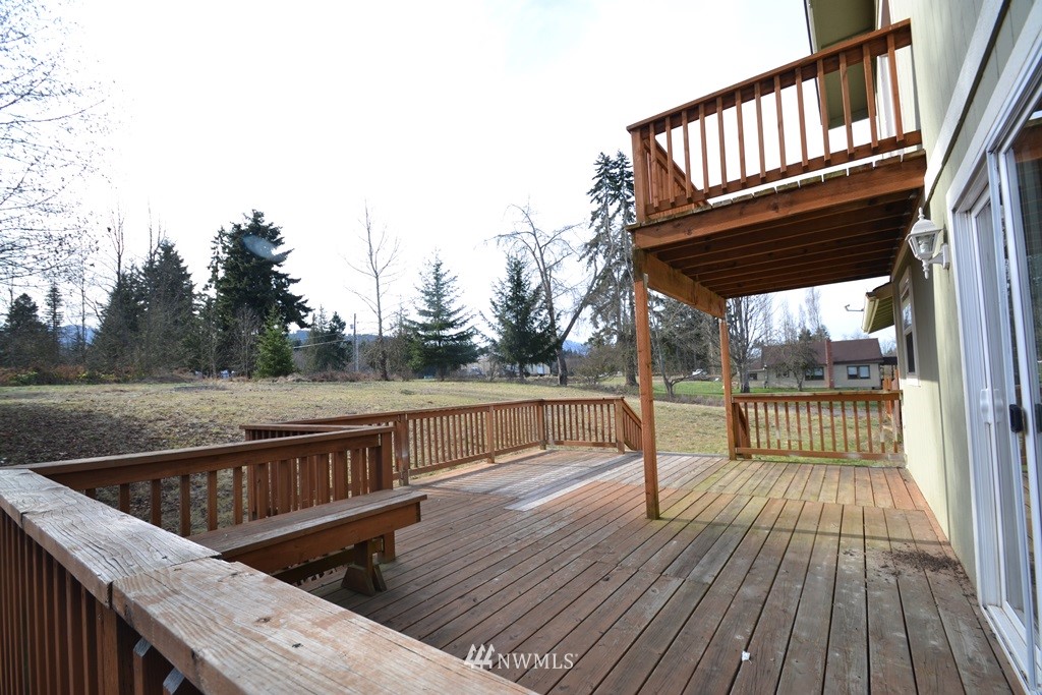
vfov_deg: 77.3
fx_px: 434
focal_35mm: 15
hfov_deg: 100.4
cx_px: 521
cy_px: 348
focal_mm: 10
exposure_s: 1/125
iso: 100
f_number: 5.6
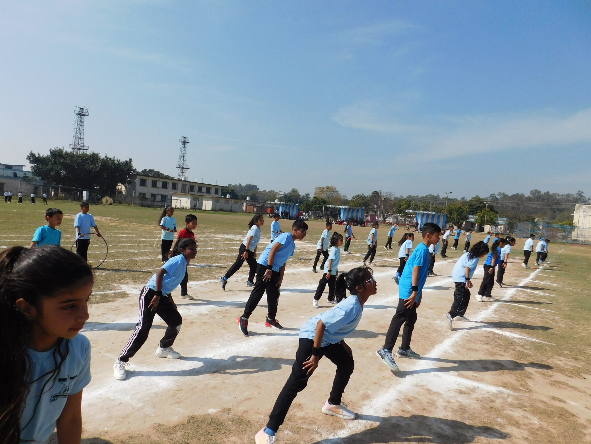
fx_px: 410
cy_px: 220
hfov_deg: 71.6
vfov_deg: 56.8
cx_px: 286
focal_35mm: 24
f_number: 6
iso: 125
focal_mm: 4
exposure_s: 1/800
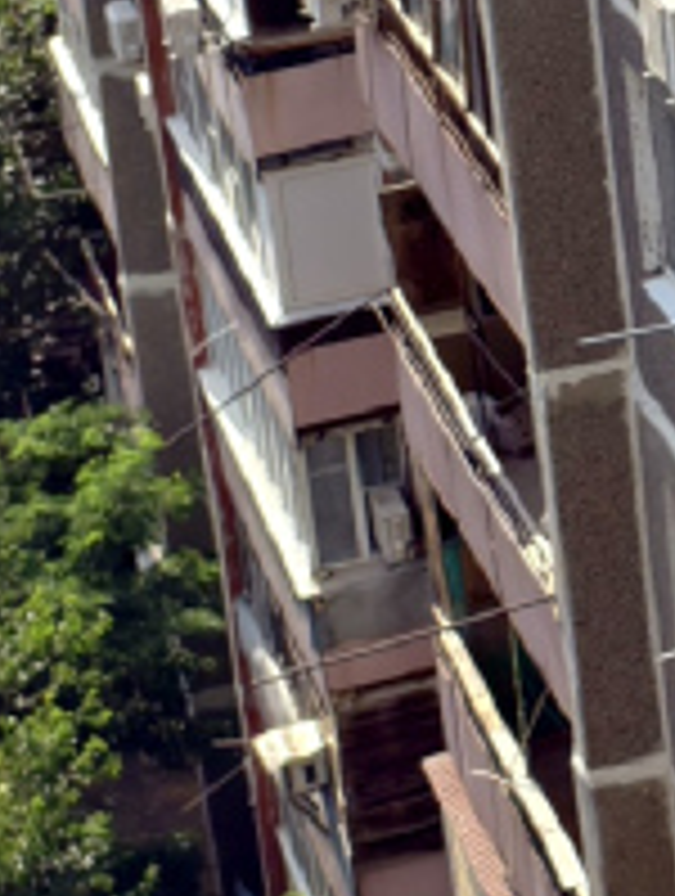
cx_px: 1966
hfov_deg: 8.5
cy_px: -119
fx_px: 3887
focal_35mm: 150
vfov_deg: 12.9
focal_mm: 6.54
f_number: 1.57
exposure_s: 1/3067
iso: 72
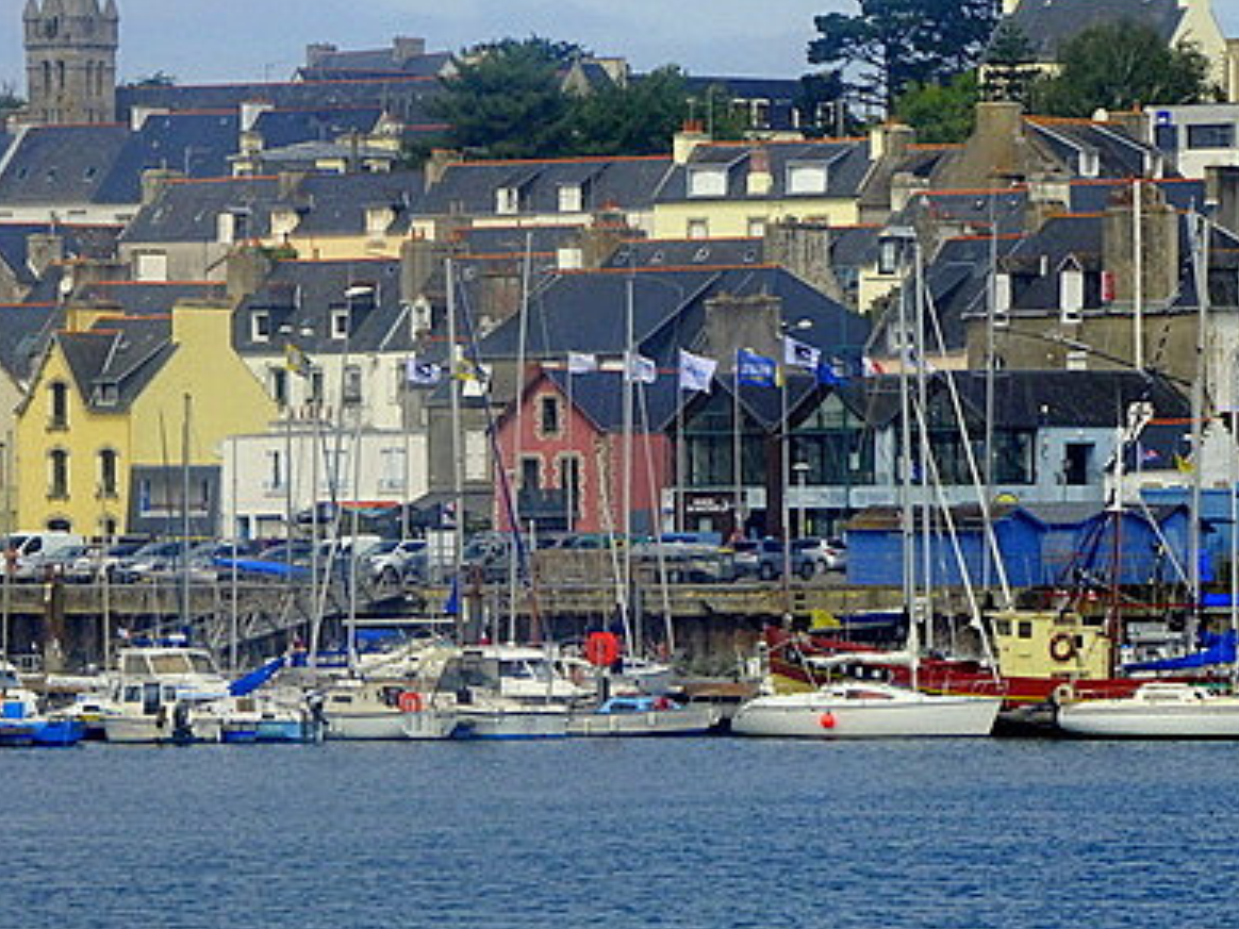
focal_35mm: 277
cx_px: 533
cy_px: 243
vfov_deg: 5.4
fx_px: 9915
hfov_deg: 7.2
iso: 80
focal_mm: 28.74
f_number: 5.6
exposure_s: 1/500
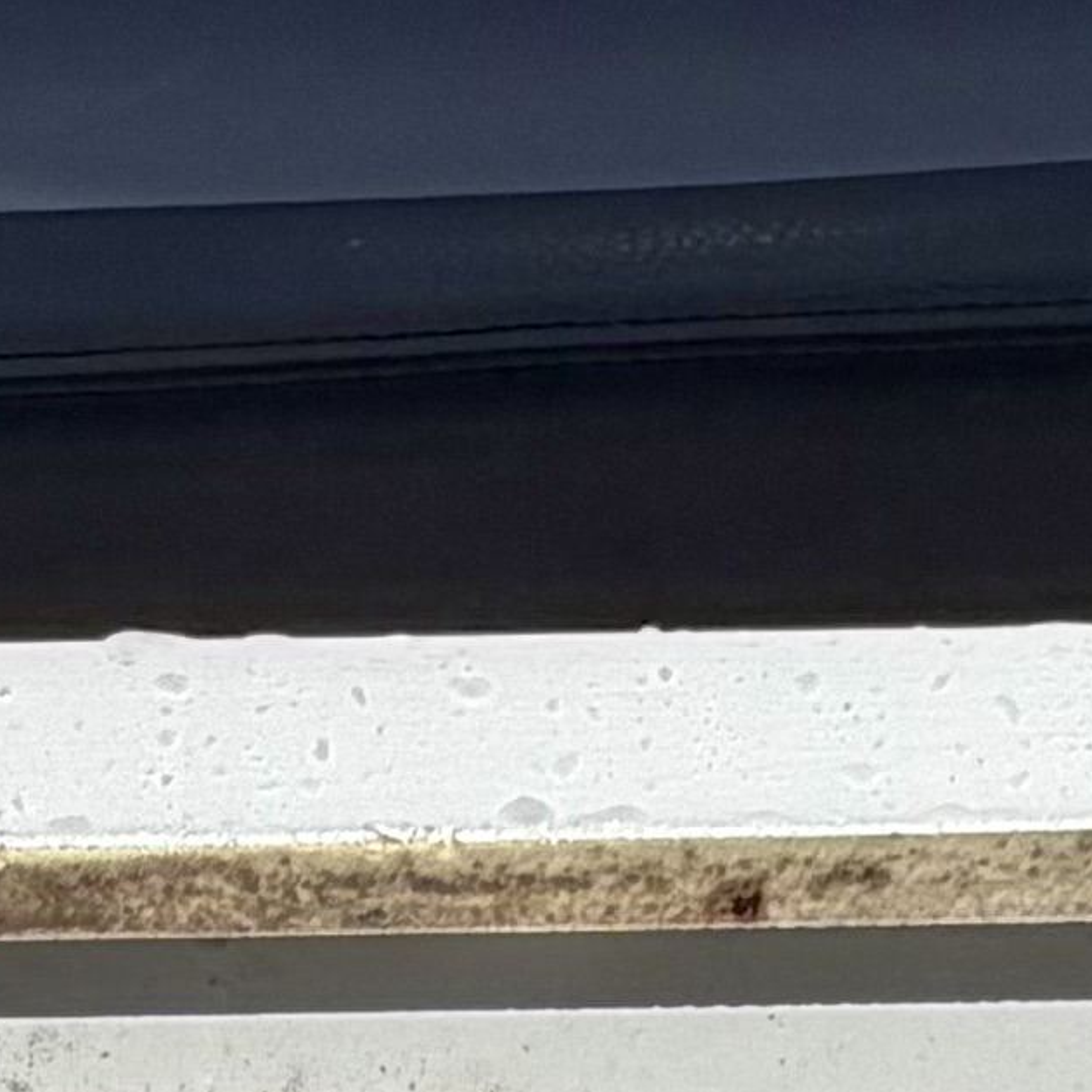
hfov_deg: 15.5
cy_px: 3388
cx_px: 306
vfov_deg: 10.4
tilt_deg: -49.1
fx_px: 3997
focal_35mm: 112
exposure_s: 1/1572
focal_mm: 2.22
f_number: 2.2
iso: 20
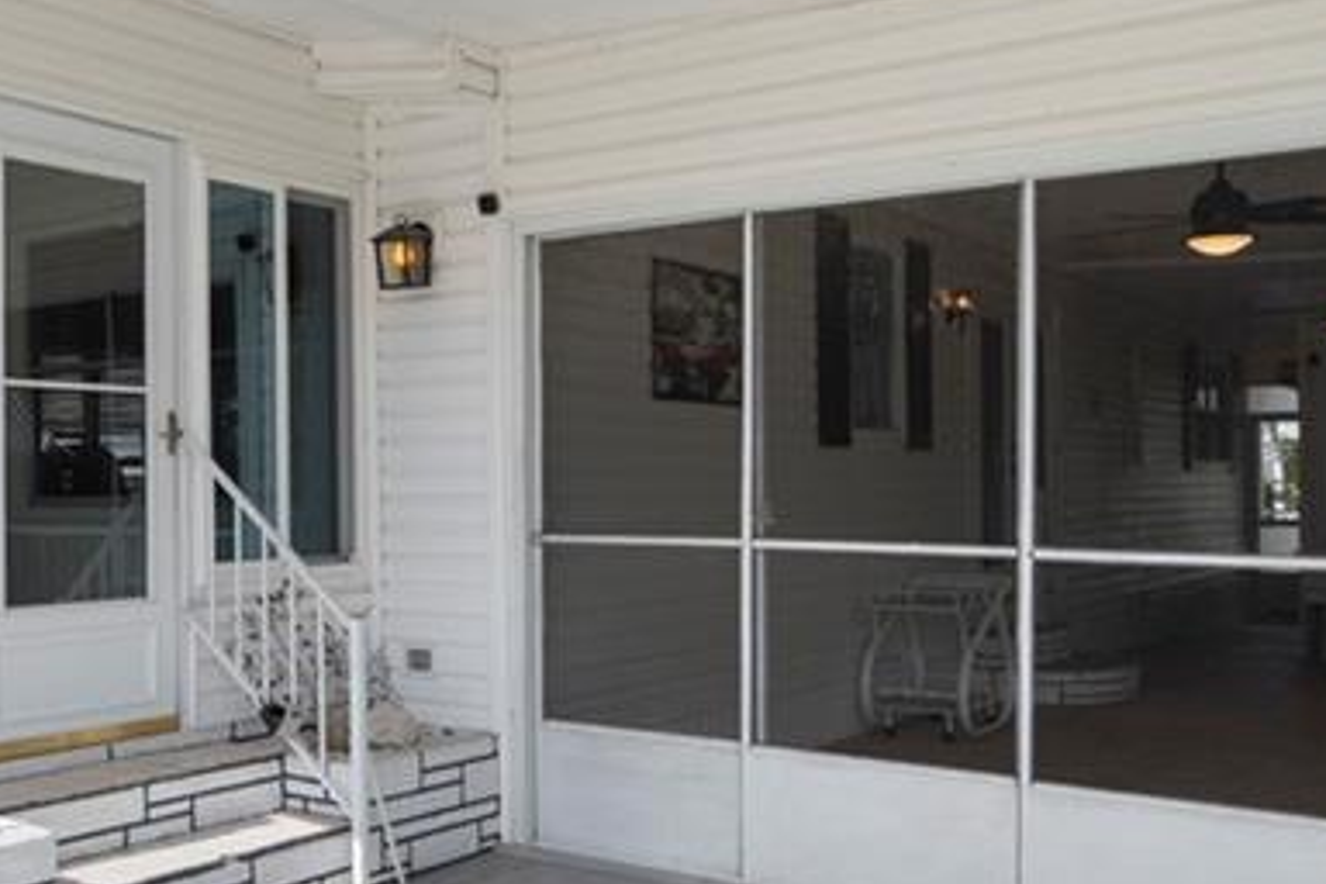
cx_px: 321
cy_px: 418
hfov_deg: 46.6
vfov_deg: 33.4
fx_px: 1473
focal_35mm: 40
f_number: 4
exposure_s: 1/1250
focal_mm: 15
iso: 100
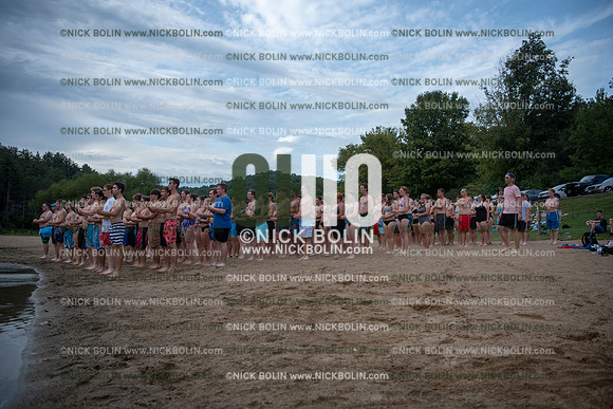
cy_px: 204
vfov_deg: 41.1
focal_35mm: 32
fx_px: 545
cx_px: 306
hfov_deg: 58.7
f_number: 3.2
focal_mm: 32
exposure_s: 1/1600
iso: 160
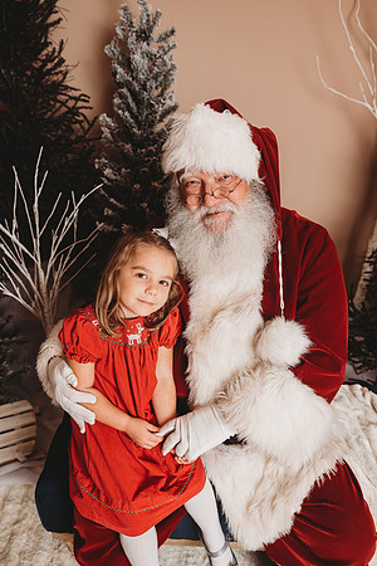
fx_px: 377
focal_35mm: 24
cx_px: 188
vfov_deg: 73.7
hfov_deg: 53.1
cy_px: 283
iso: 100
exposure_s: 1/160
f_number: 3.2
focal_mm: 24
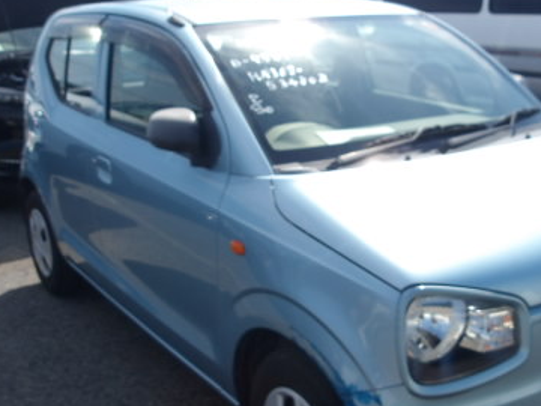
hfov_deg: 39.1
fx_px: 750
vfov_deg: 30.2
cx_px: 365
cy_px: 232
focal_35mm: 48
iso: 100
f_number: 10.4
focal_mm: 4.9
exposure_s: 1/103
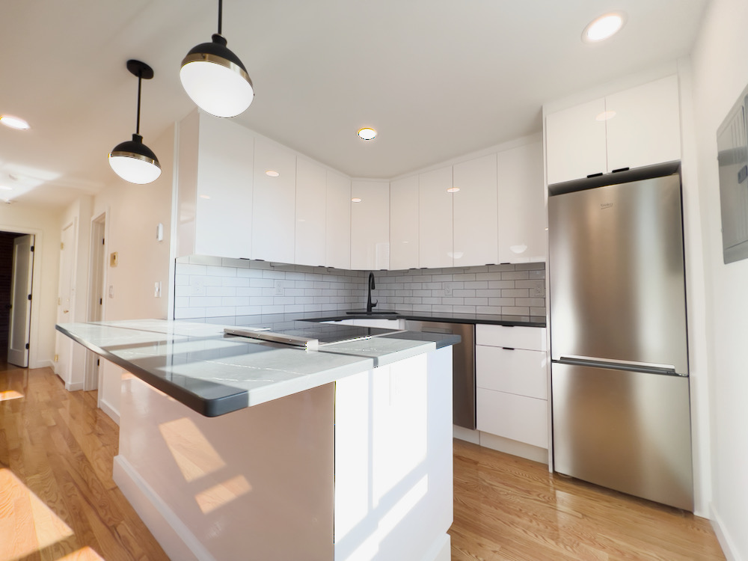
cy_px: 280
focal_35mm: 13
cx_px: 374
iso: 32
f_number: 1.8
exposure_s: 1/155
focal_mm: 1.57
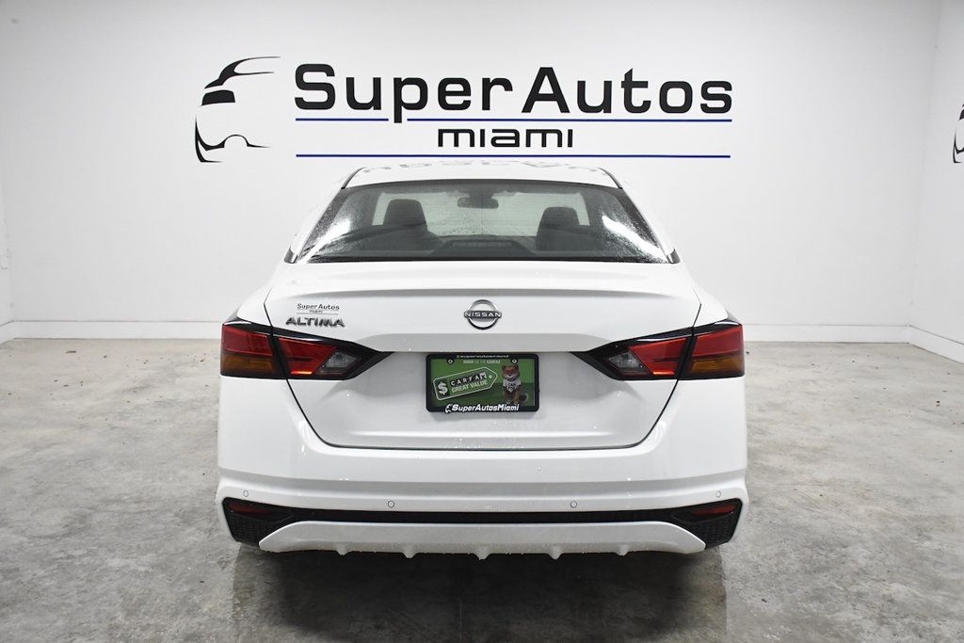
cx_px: 482
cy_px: 322
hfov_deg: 53.1
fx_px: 964
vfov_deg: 36.9
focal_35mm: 36
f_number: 4.5
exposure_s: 1/640
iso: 2500
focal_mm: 24
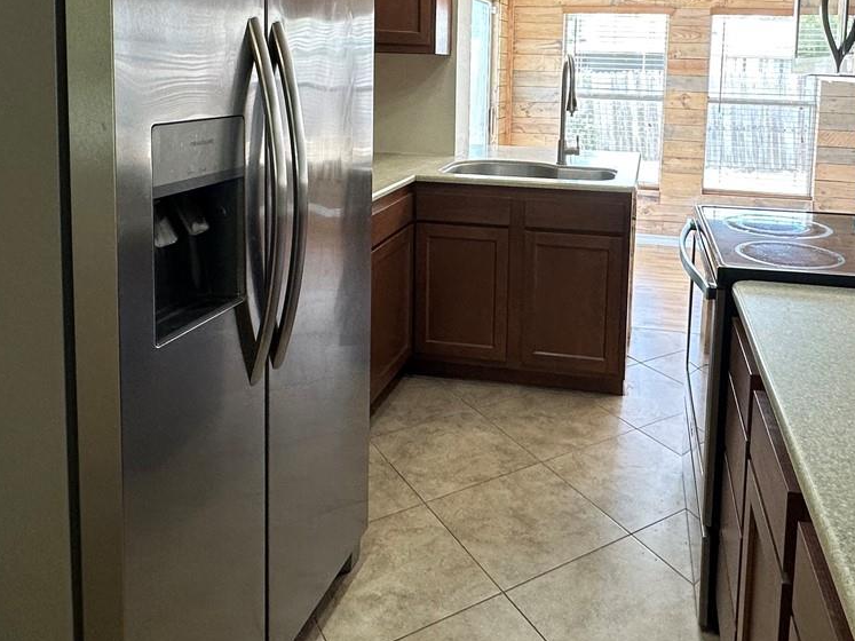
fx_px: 741
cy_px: 133
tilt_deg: -5.3
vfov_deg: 44.6
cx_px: 499
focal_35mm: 30
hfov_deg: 59.6
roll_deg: -1.6
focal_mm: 2.22
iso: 125
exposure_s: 1/120
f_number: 2.2
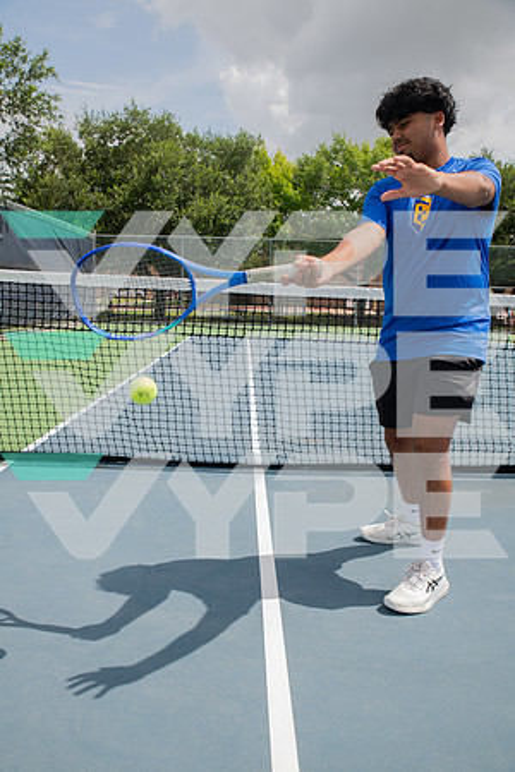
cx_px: 258
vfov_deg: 61.9
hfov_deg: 43.6
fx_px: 644
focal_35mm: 30
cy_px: 386
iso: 100
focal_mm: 30
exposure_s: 1/320
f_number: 7.1
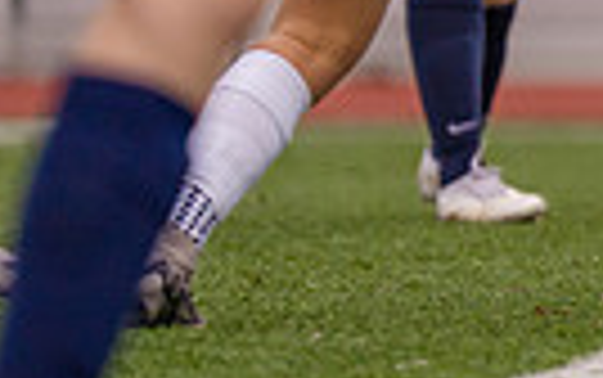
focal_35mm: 1210
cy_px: -418
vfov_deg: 1.1
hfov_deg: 1.7
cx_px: 1280
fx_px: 19901
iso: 400
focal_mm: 200
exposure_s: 1/1250
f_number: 2.8
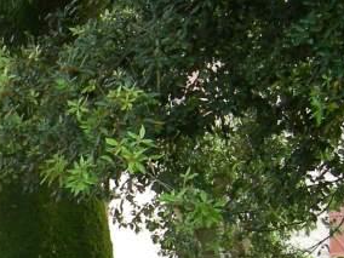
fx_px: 1292
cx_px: -252
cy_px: 231
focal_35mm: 130
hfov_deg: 13.7
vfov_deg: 11.3
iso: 64
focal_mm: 7.5
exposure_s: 1/62.3
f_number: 3.4
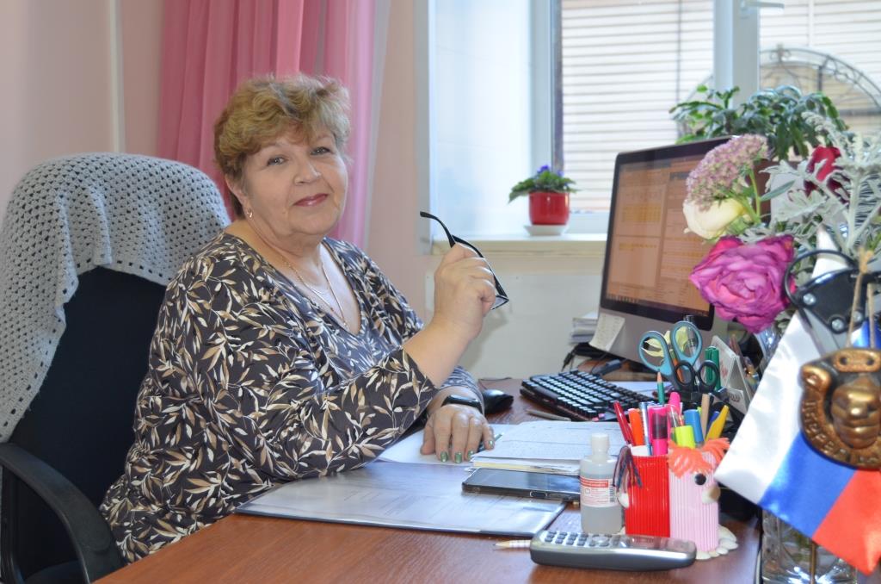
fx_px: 952
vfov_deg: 34.1
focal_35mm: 39
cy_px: 292
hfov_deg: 49.6
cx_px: 440
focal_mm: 26
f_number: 4
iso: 560
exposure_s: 1/50
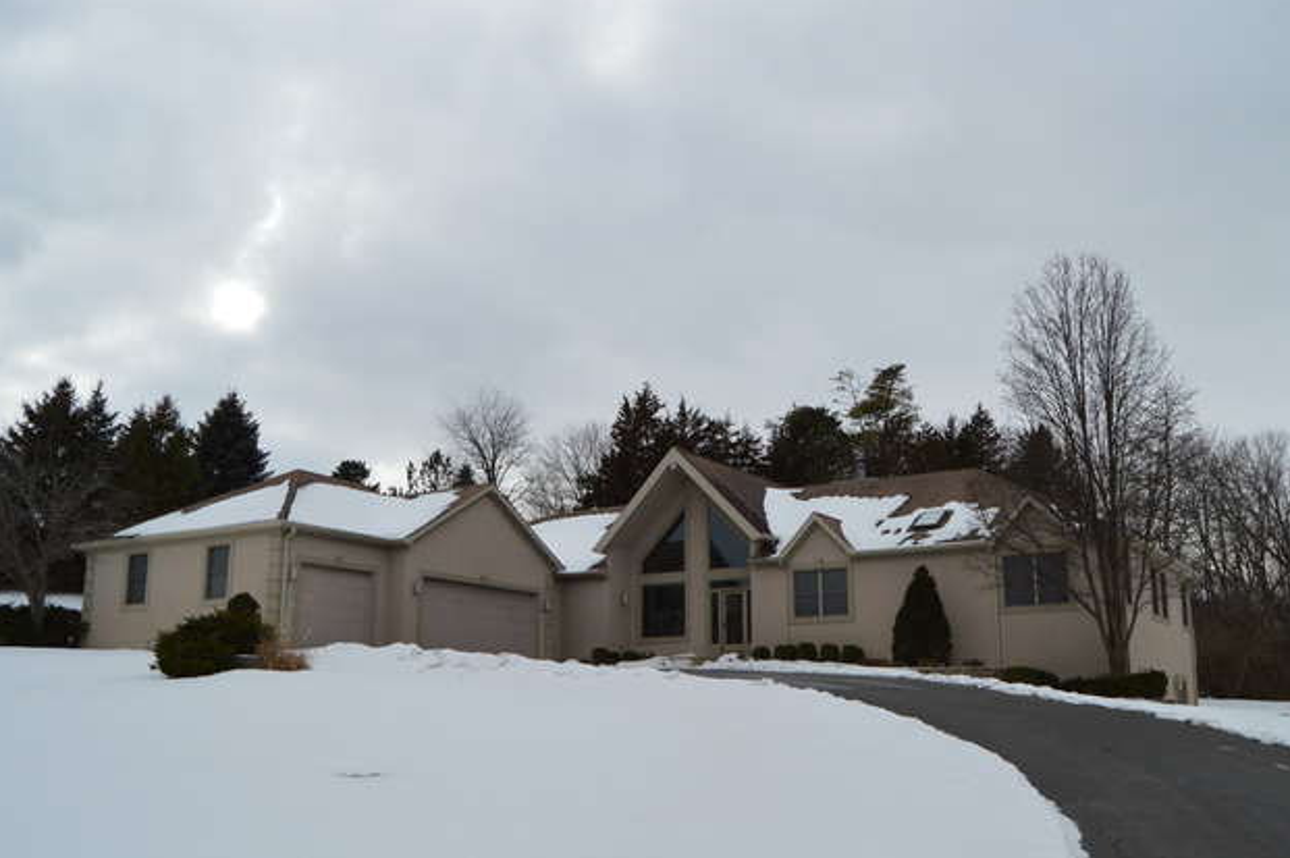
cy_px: 434
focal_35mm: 34
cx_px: 646
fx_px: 1217
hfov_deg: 55.8
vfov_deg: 38.8
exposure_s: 1/250
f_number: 8
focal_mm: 22
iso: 100
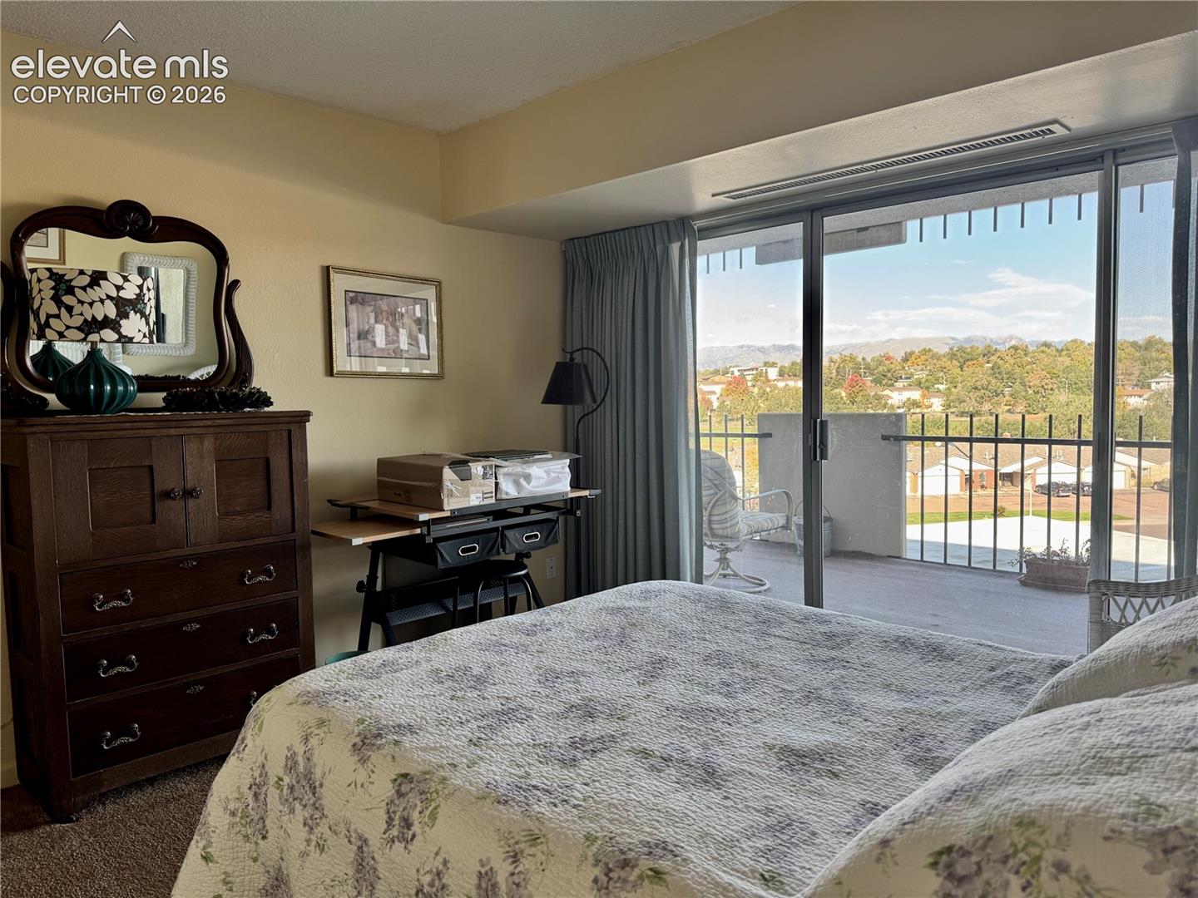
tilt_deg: -4.6
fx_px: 831
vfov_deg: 56.8
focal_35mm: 24
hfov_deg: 71.6
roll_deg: +1.3
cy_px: 449
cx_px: 599
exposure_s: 1/170
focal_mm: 6.76
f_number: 1.78
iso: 64
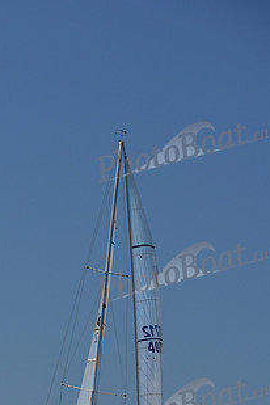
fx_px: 2576
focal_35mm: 229
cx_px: 29
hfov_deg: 6.0
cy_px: 357
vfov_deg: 9.0
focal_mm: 122
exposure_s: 1/800
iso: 250
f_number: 7.1
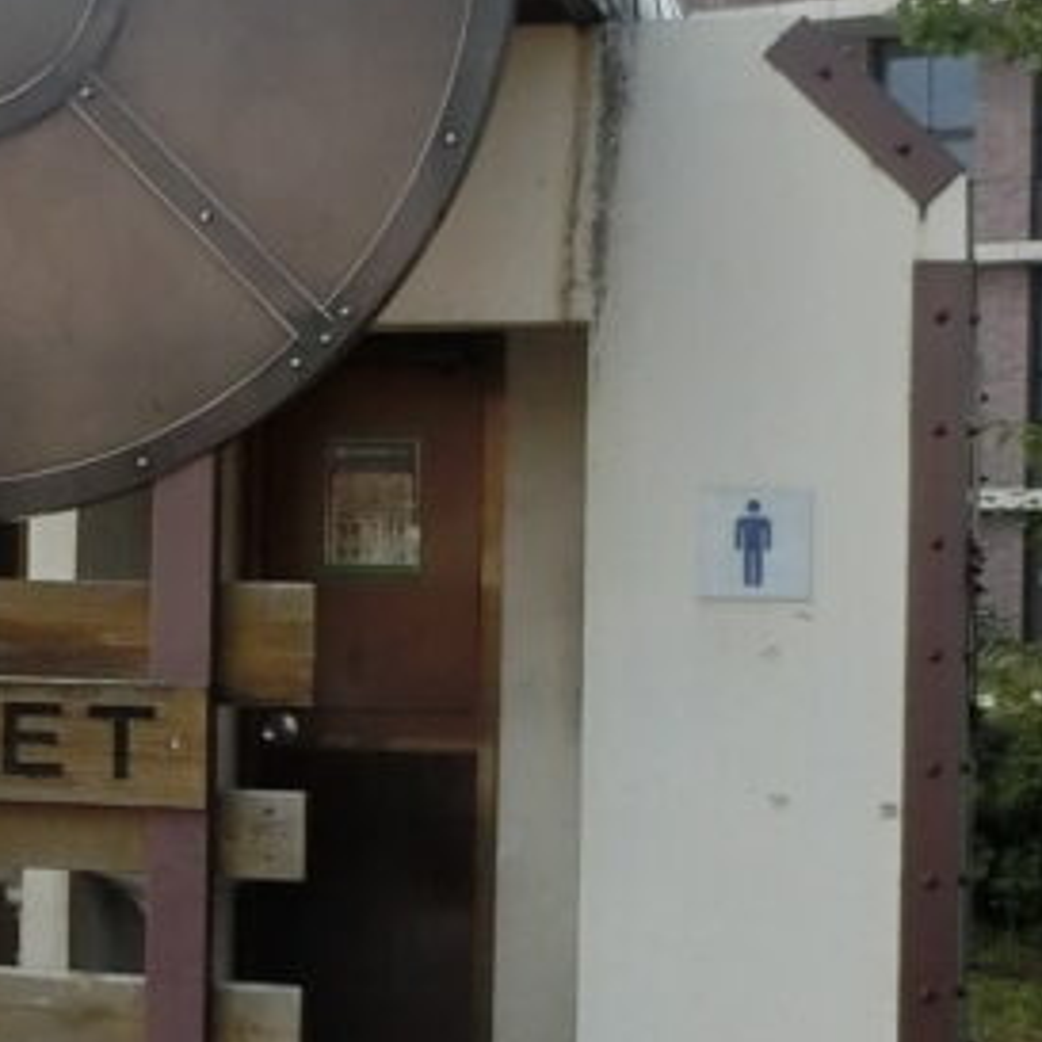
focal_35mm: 83
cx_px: 103
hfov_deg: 20.5
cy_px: 595
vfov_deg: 20.9
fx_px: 2827
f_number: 3.5
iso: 200
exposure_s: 1/1000
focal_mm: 4.5
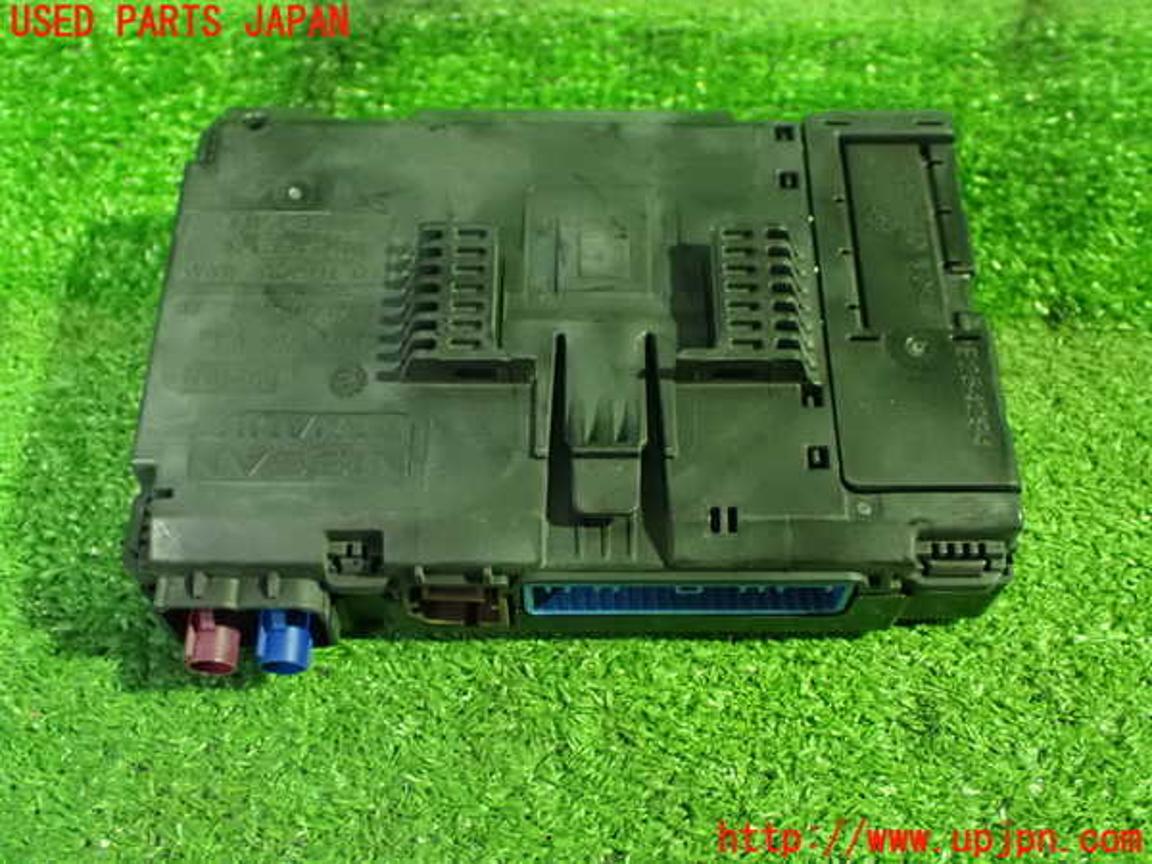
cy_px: 432
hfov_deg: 49.0
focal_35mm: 38
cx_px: 576
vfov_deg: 37.7
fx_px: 1265
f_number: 2.7
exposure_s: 1/25
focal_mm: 6.83
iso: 1600
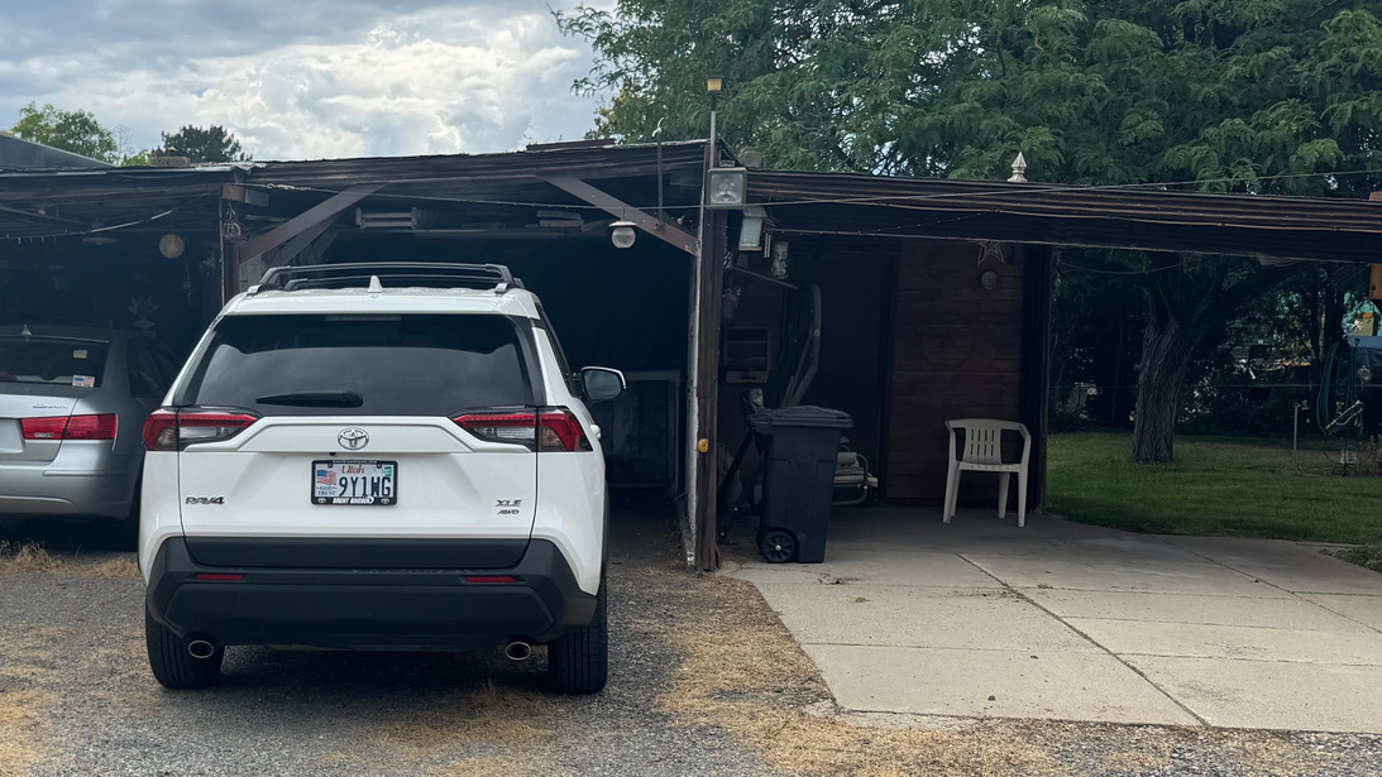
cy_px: 580
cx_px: 378
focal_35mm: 49
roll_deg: -1.4
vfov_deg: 24.2
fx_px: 1796
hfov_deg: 41.1
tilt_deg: -8.2
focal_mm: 6.76
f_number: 1.78
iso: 80
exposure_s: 1/2959
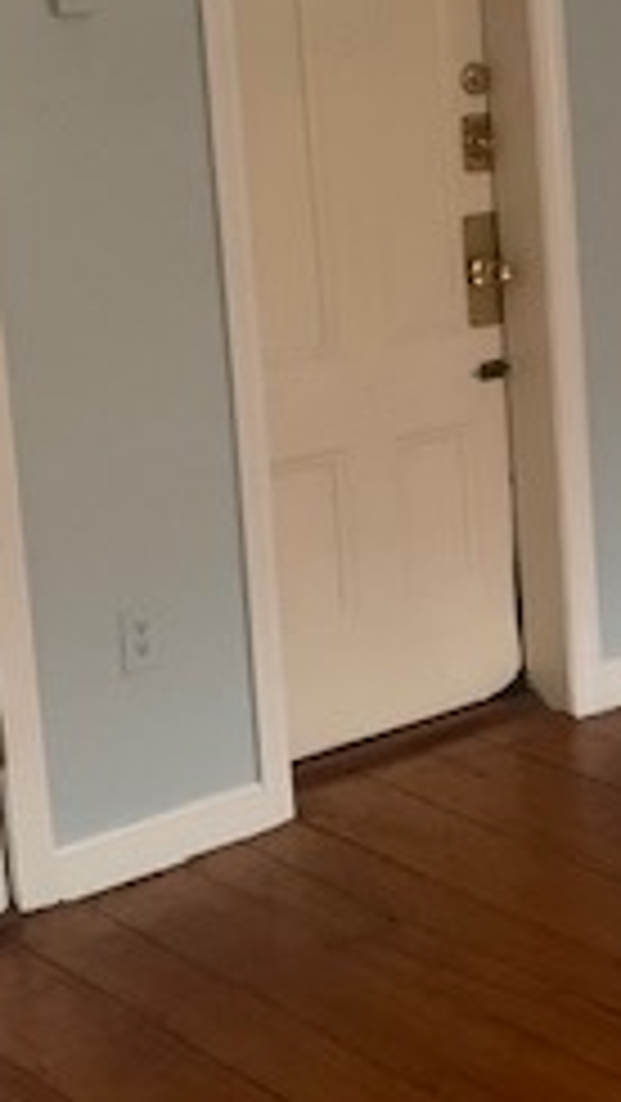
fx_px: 2164
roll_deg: +2.6
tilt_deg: -8.6
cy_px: 310
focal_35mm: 74
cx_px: 900
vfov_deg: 28.3
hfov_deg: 15.2
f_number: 1.8
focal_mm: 4.25
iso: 640
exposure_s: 1/25
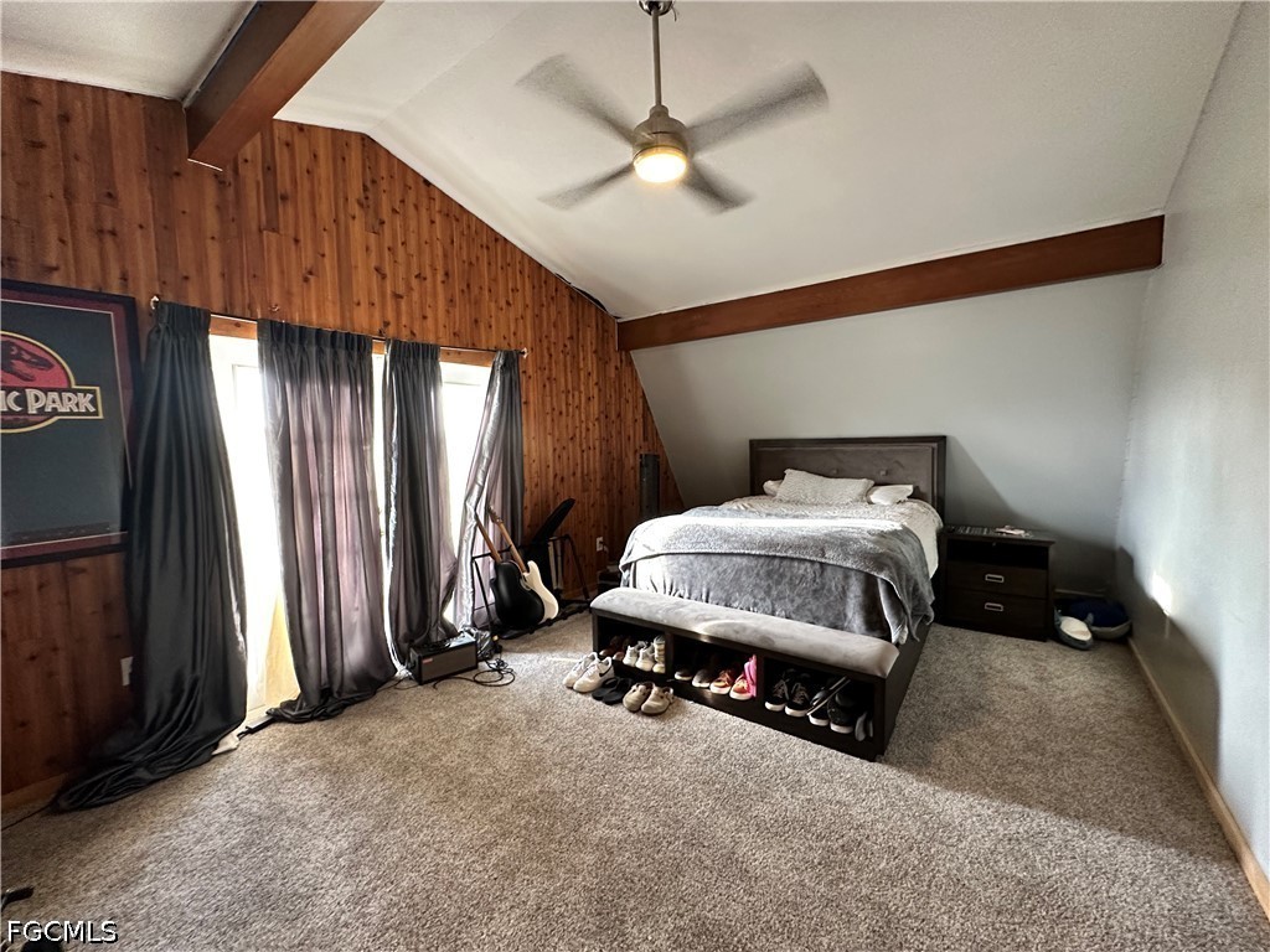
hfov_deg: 102.1
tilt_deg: -4.0
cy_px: 476
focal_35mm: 14
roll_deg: +1.3
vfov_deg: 85.7
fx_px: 514
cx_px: 635
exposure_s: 1/60
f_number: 2.2
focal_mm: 2.22
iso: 640
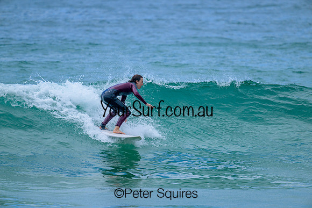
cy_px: 104
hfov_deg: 3.7
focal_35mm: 560
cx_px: 156
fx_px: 4854
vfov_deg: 2.5
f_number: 8
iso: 450
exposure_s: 1/2000
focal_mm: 560
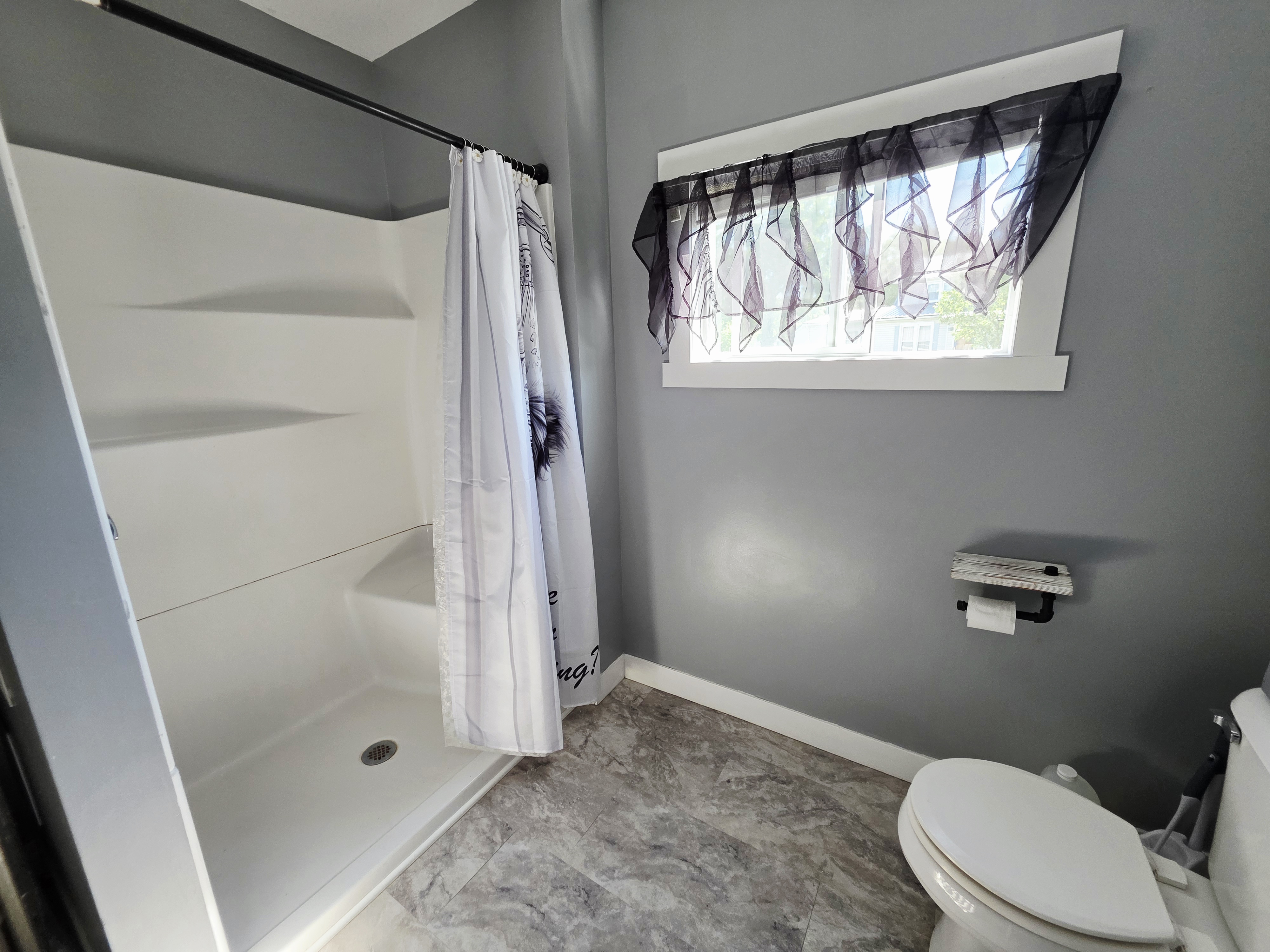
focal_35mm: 13
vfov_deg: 89.9
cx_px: 635
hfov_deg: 106.2
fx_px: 477
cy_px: 476
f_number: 1.9
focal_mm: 2.2
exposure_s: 1/120
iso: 160
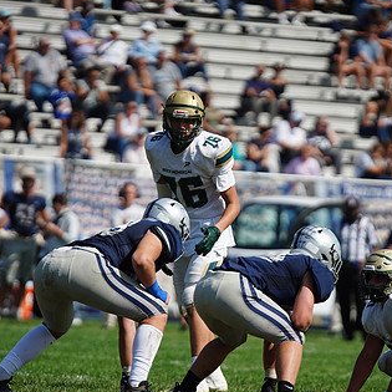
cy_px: 192
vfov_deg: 3.7
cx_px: 222
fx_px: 6009
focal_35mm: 469
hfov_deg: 3.7
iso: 400
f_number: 2.8
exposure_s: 1/8000
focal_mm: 300
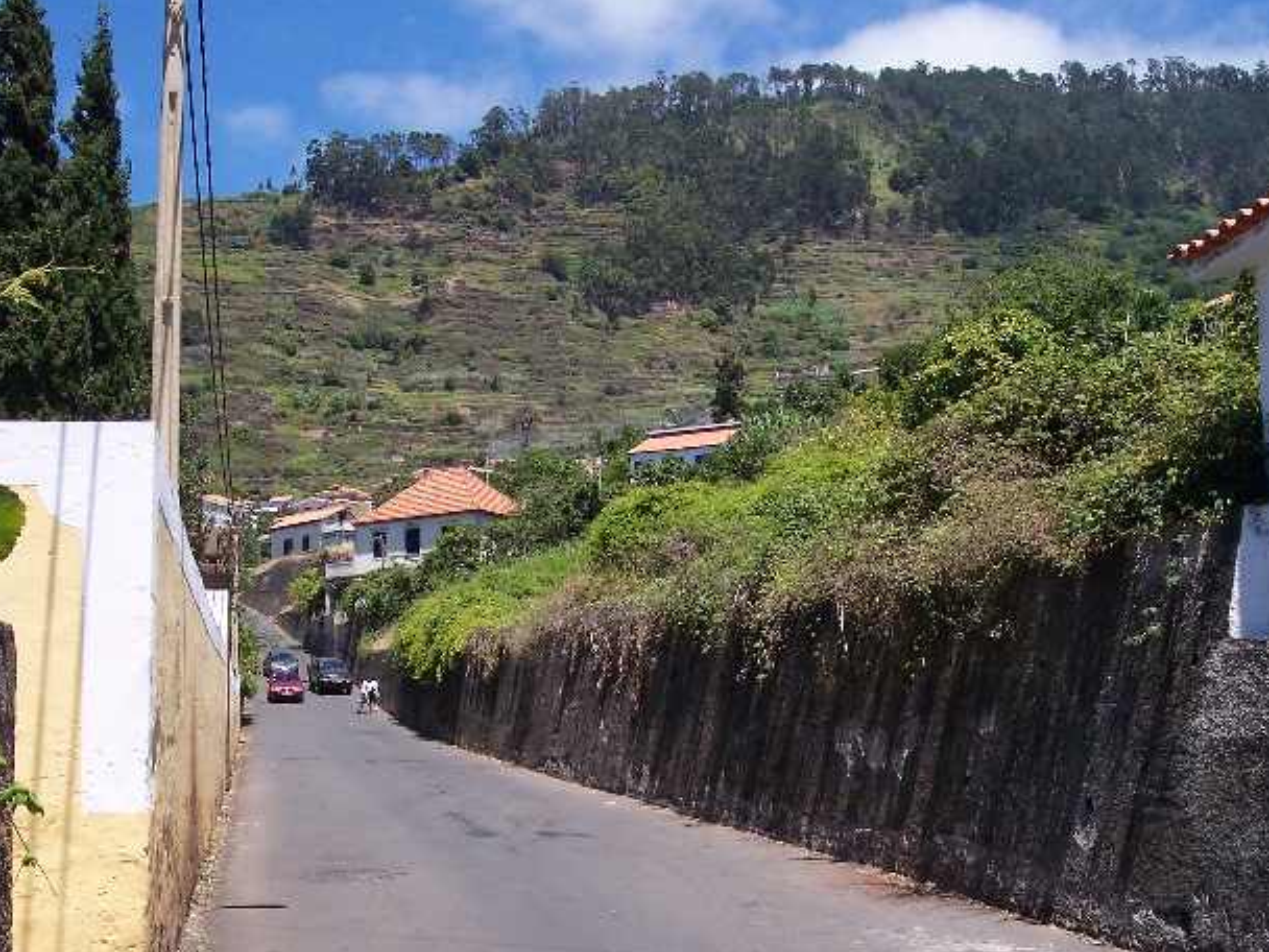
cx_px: 566
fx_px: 1833
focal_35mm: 50
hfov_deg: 38.1
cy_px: 618
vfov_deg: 29.0
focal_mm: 8
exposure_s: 1/700
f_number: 4.8
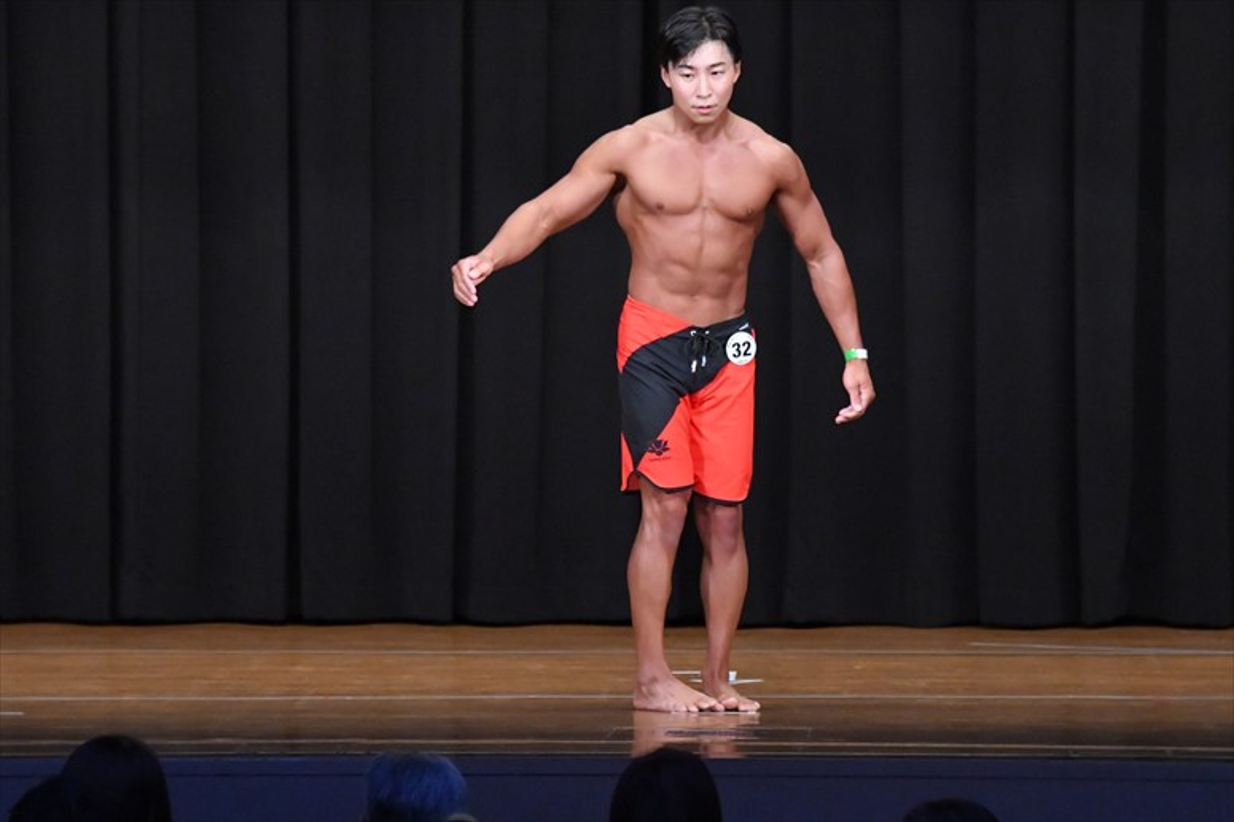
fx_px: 7709
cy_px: 411
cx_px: 617
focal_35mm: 225
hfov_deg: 9.2
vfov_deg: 6.1
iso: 8000
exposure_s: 1/400
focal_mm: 150
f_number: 5.6
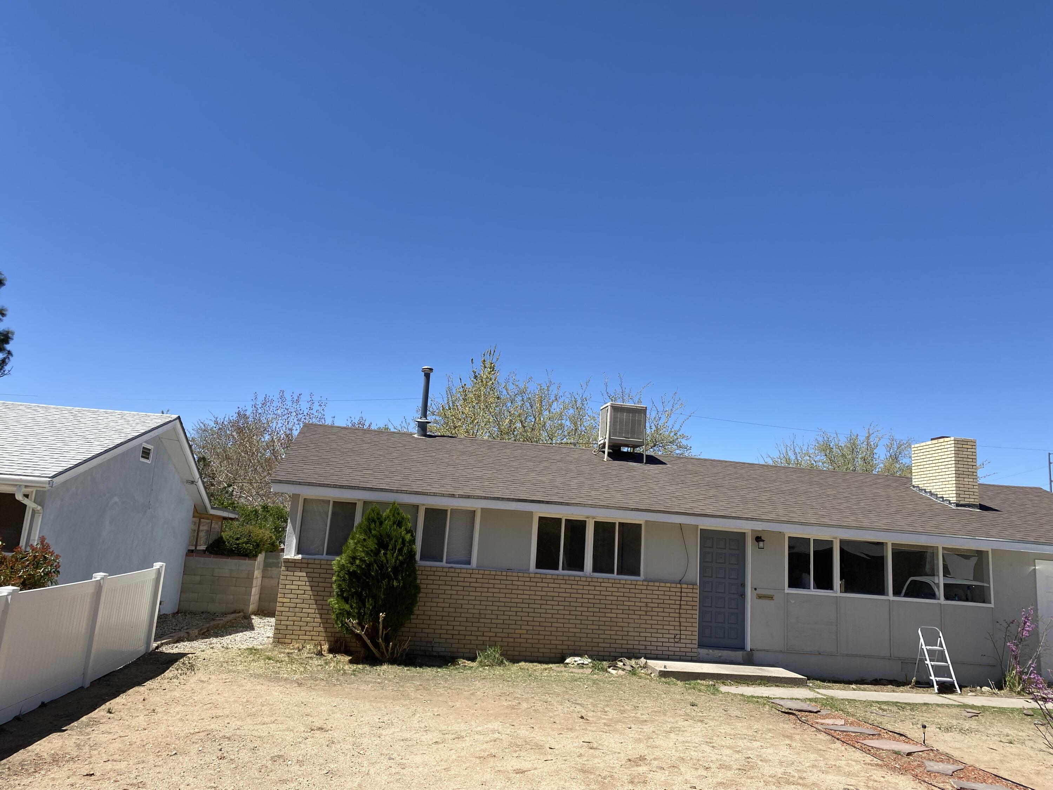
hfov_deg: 67.3
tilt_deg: +8.0
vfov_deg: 53.1
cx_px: 526
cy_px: 395
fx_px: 791
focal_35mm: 26
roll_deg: -2.7
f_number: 1.8
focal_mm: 4.25
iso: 32
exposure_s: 1/2817
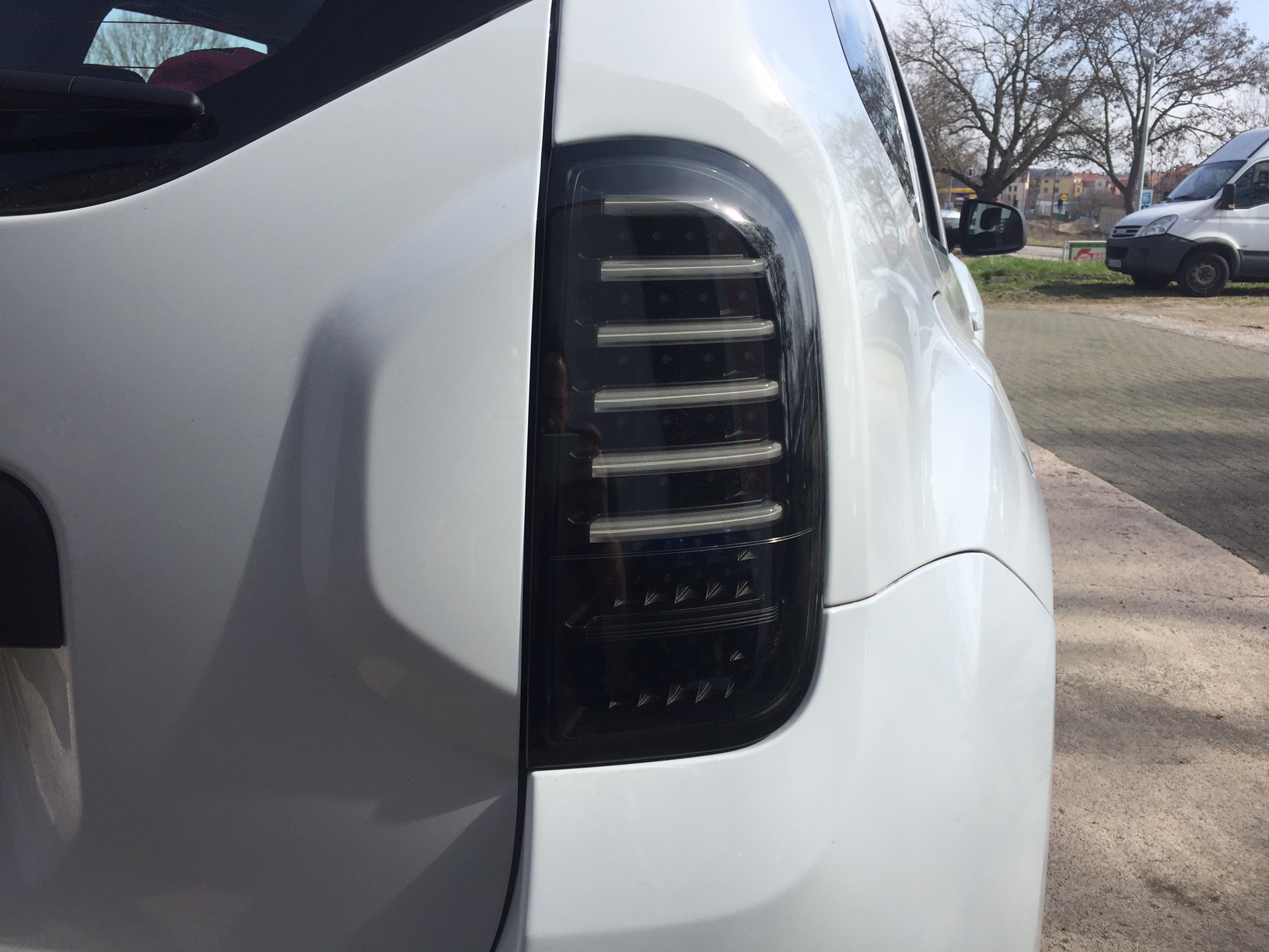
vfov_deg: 48.2
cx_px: 634
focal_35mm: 29
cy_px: 476
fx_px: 1063
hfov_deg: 61.7
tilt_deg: -14.0
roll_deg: -0.1
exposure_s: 1/1721
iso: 32
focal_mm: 4.15
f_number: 2.2
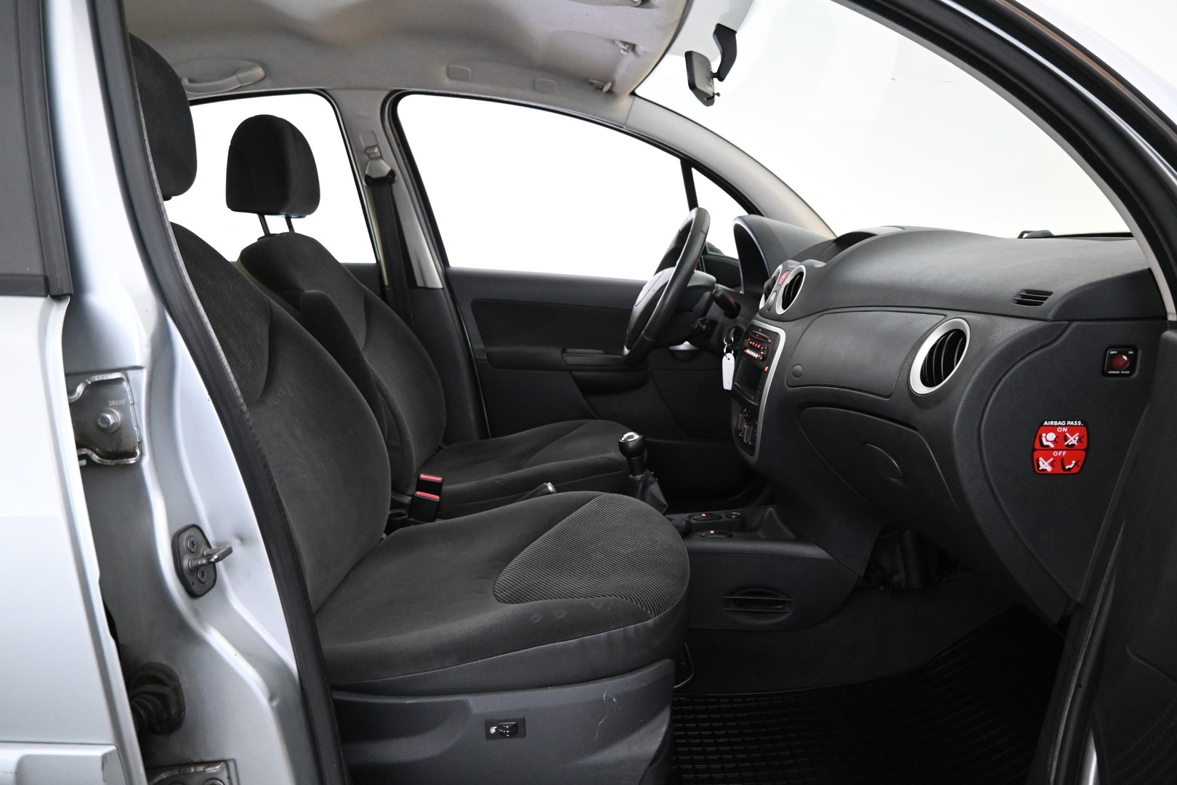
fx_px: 785
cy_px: 392
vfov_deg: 53.1
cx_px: 588
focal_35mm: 24
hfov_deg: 73.7
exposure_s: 1/25
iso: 3200
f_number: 3.5
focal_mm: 16
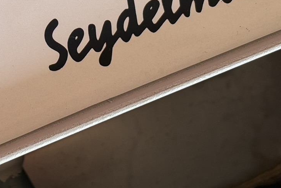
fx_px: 1093
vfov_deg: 9.5
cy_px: -96
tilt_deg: -76.5
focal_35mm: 140
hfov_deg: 14.4
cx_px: -8
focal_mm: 6.93
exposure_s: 1/121
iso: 64
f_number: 1.8
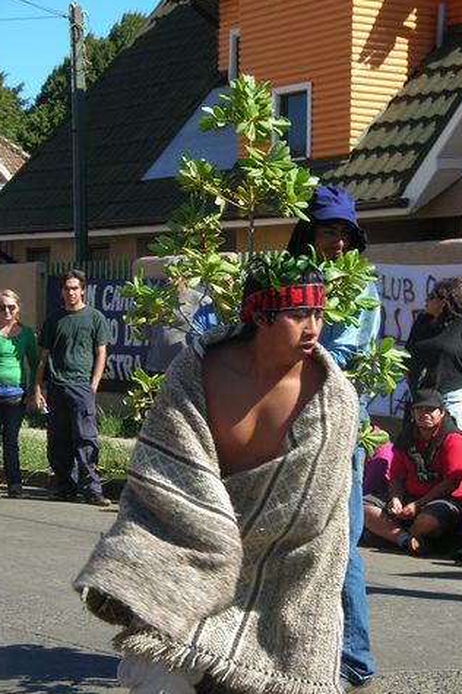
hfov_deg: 13.6
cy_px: 347
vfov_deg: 20.2
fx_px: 1944
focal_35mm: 101
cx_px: 224
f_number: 4.8
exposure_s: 1/183
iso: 50
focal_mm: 15.9
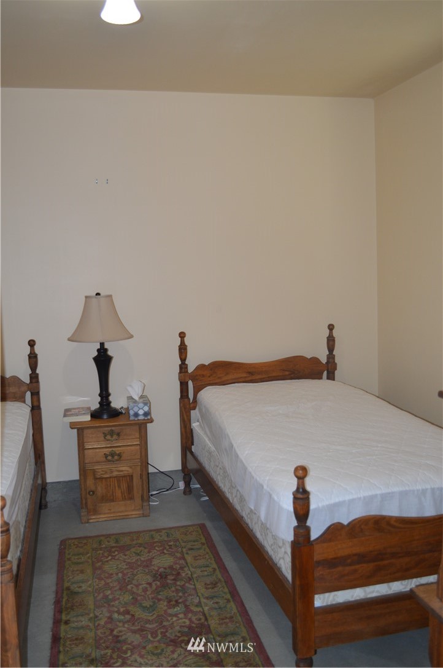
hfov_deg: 39.9
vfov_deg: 57.3
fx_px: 611
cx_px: 222
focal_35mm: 33
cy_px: 334
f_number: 4
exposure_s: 1/60
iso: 450
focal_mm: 22
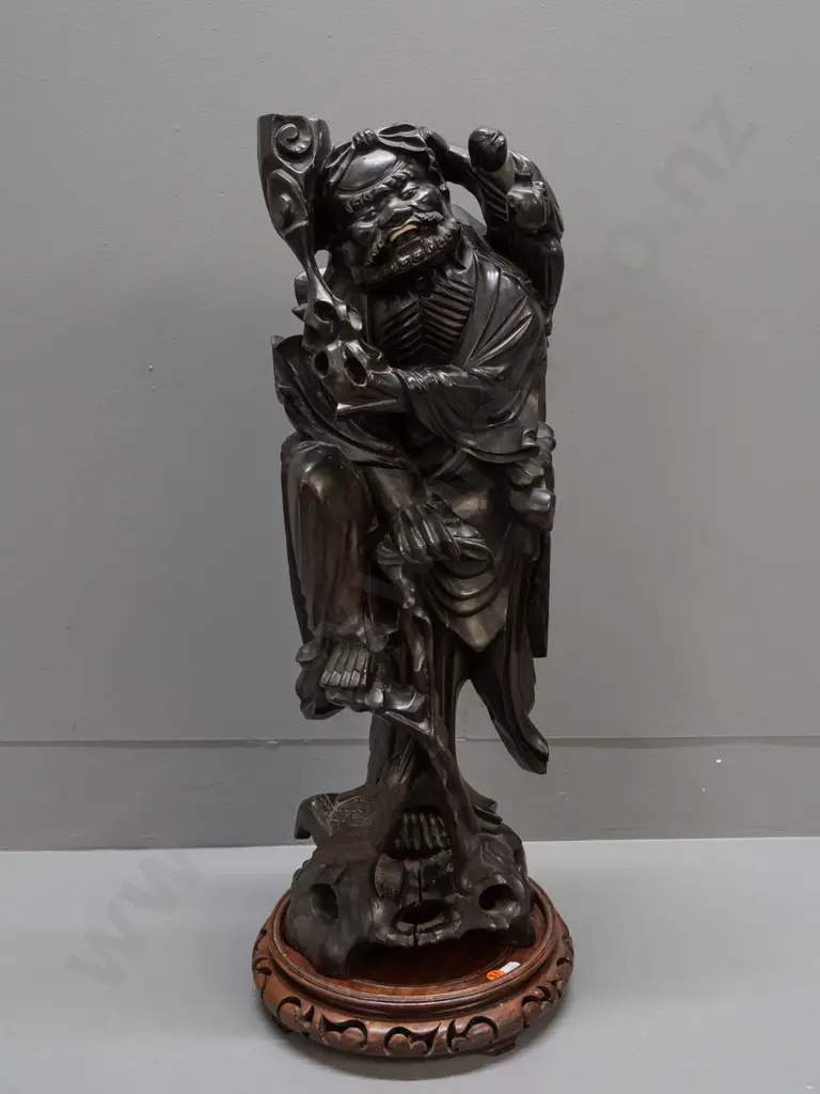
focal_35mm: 36
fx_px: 1137
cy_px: 547
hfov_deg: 39.7
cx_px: 410
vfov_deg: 51.4
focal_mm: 18
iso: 3200
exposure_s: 1/160
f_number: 5
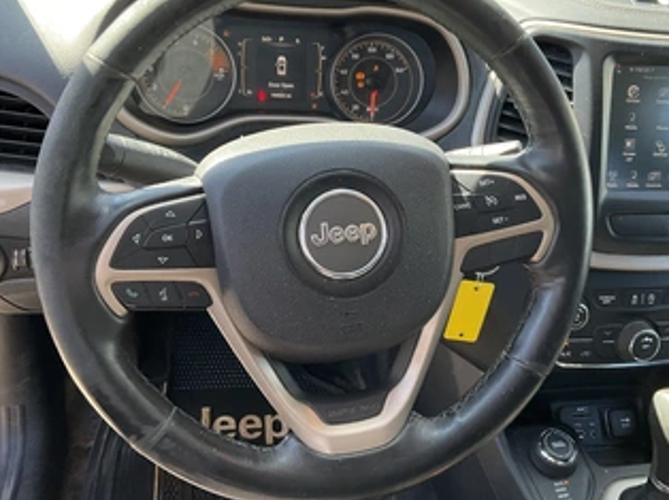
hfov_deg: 50.2
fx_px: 715
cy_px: 191
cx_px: 352
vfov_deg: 38.4
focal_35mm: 37
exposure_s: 1/122
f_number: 1.8
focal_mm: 3
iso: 50
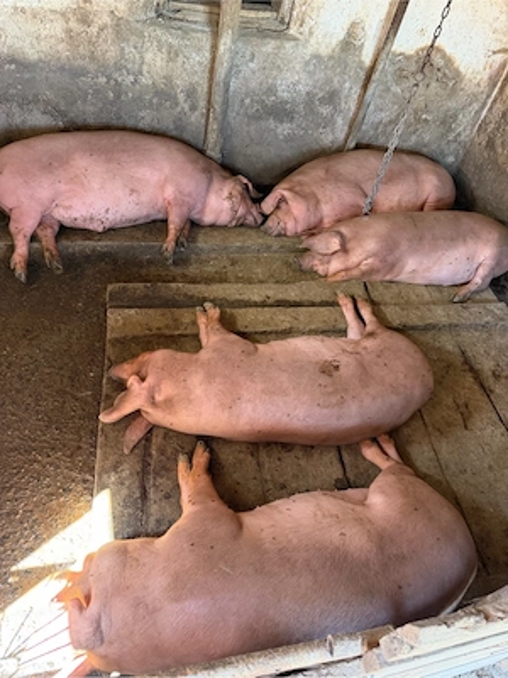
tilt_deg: -46.6
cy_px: 339
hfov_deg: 56.8
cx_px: 254
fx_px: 470
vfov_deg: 71.6
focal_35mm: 24
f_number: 1.78
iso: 400
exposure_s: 1/60
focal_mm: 6.76
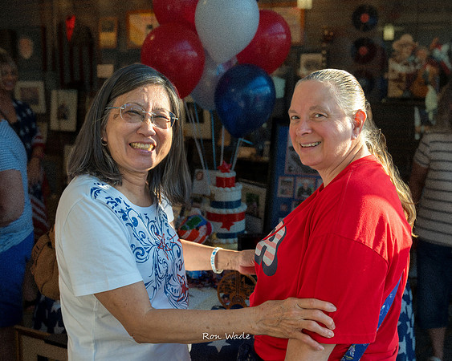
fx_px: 542
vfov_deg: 36.9
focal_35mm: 41
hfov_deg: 45.2
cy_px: 180
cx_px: 239
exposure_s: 1/160
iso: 500
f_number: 4
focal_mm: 36
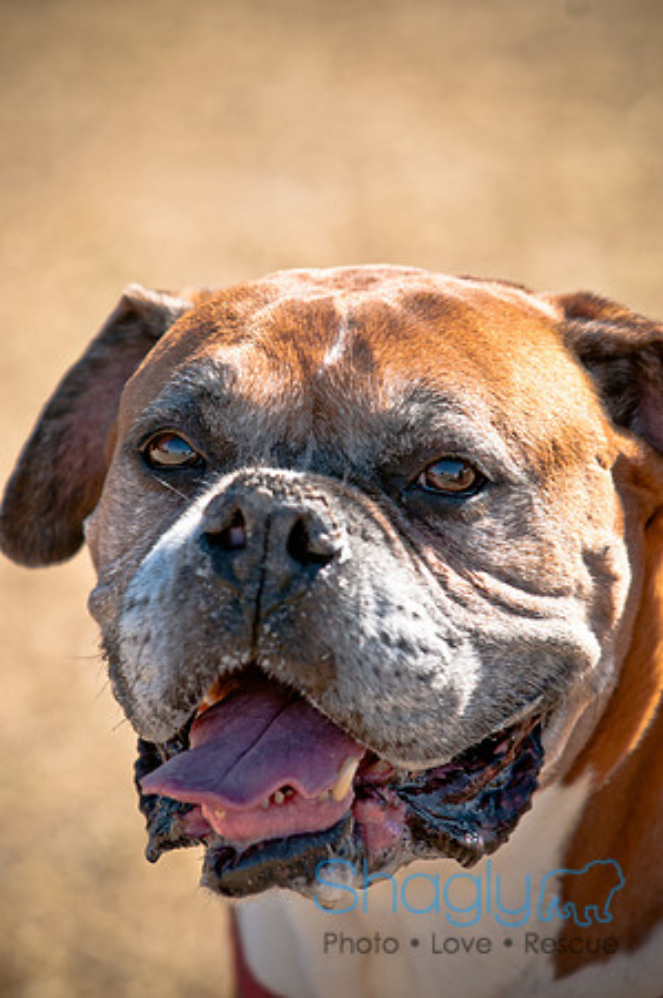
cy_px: 499
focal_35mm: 300
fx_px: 8306
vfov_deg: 6.9
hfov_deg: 4.6
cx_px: 332
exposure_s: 1/800
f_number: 5
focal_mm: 200
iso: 200
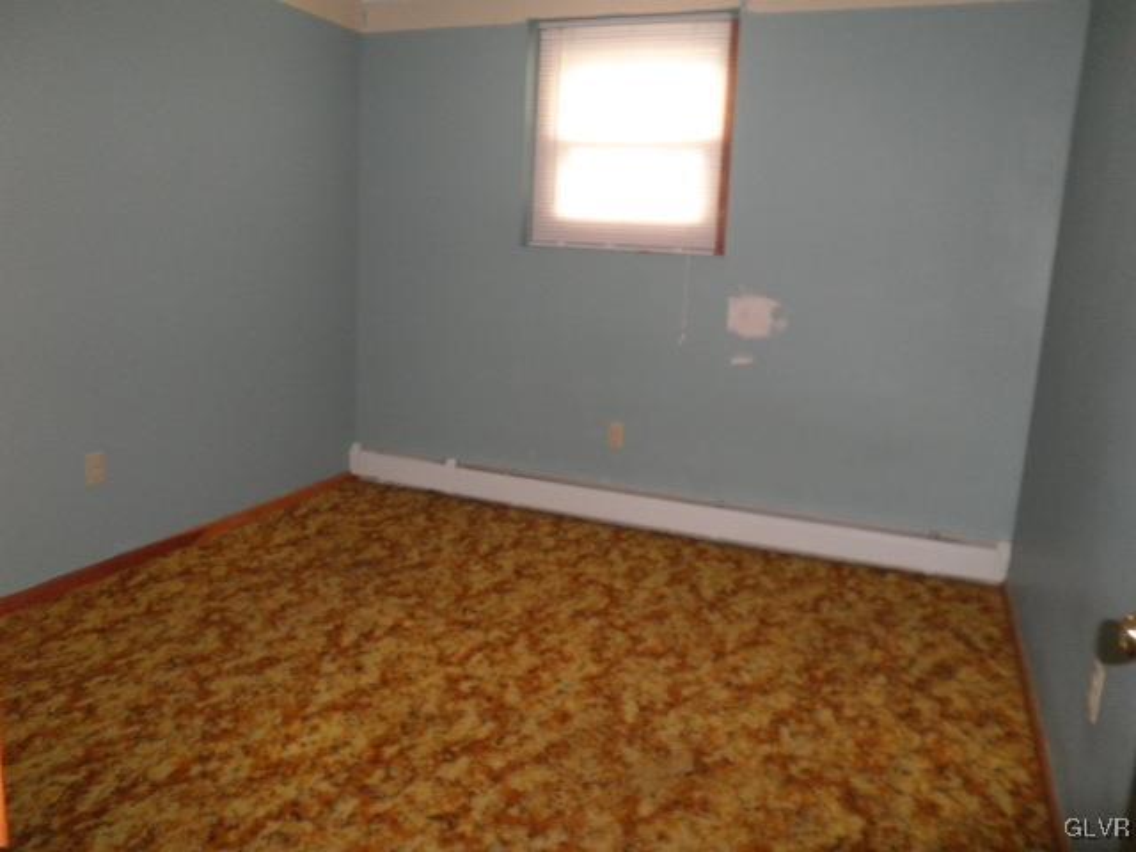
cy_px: 426
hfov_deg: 67.3
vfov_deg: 53.1
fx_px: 853
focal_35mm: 26
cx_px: 568
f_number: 2.6
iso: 160
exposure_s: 1/30
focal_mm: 4.7
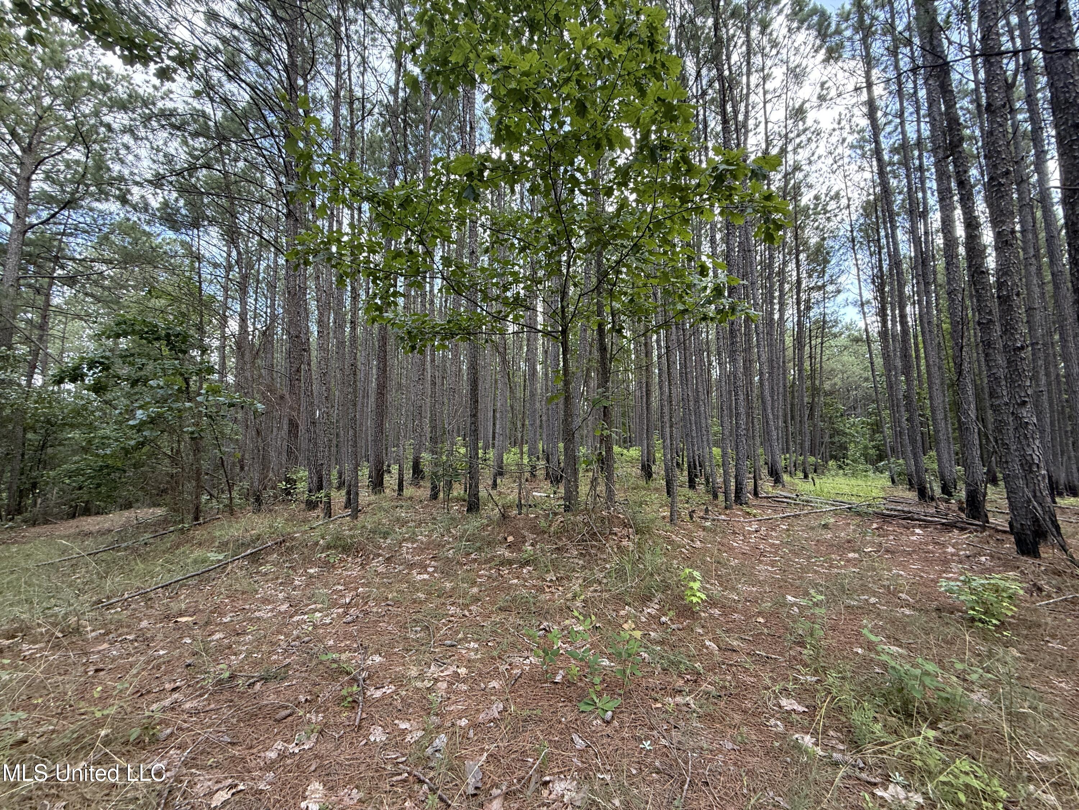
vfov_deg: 85.7
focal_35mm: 14
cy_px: 405
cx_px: 540
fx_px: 436
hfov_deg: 102.1
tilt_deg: +7.6
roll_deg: -0.5
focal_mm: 2.22
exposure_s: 1/99
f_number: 2.2
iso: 100
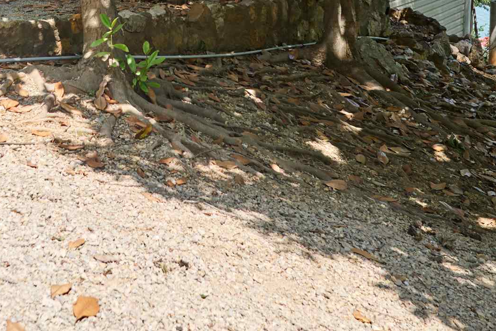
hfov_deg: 28.5
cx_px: 130
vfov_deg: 17.9
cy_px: -129
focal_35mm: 70
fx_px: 964
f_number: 3.2
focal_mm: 24
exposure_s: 1/5000
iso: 100
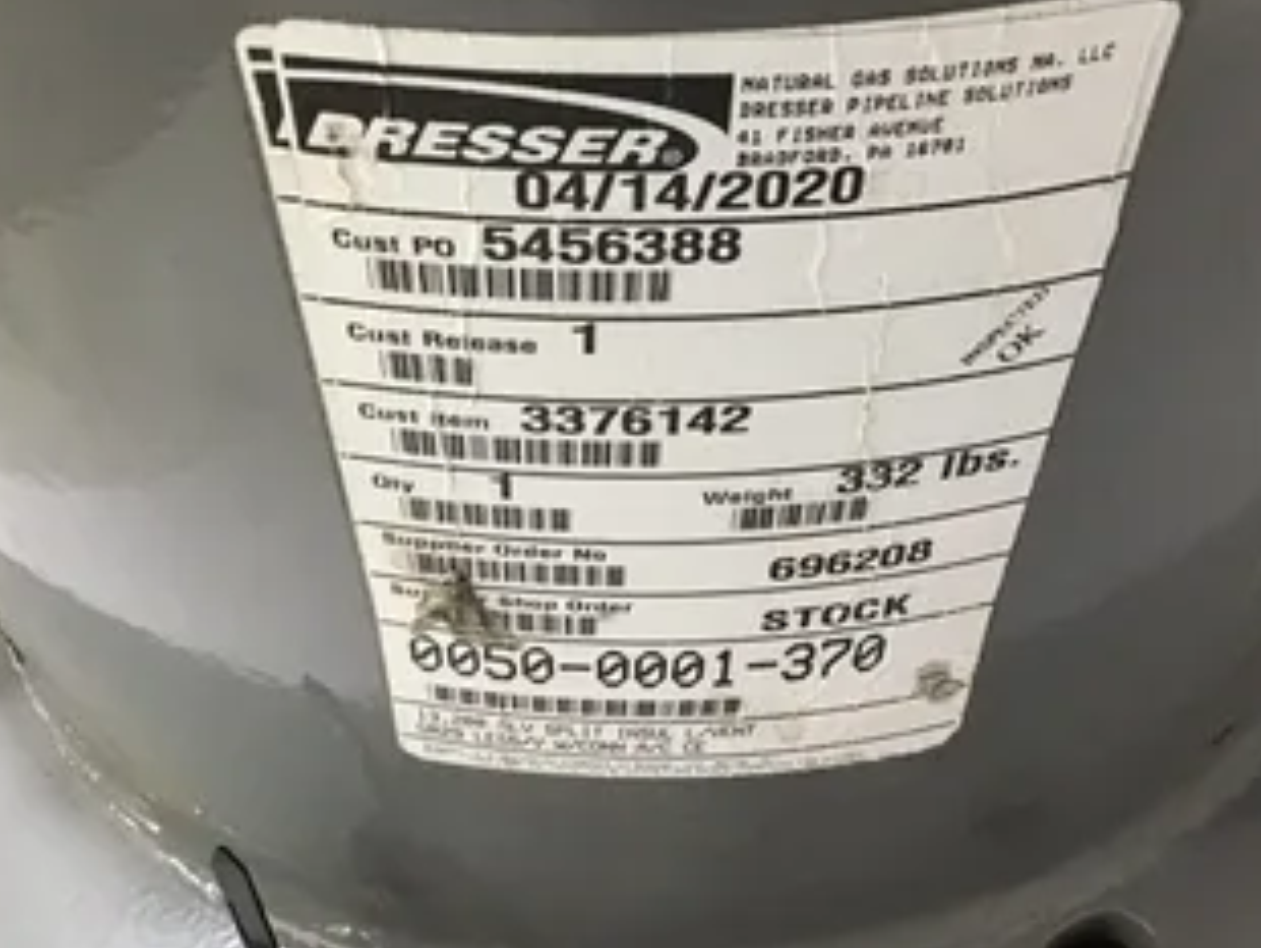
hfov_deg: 46.6
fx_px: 1458
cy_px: 427
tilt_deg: -49.4
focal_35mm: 40
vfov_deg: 36.0
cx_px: 716
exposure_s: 1/20
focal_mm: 3.3
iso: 200
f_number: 2.4
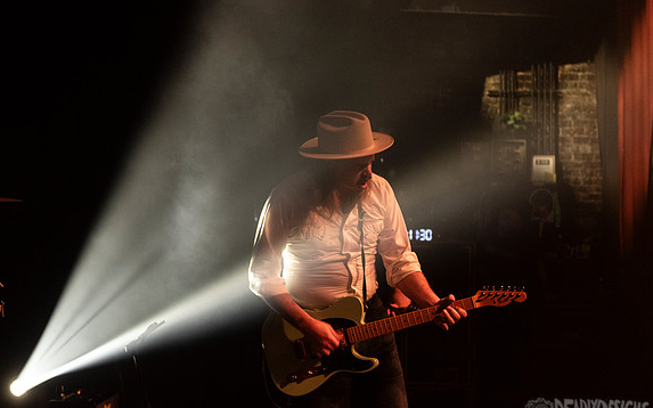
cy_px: 154
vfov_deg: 20.3
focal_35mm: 64
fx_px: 1139
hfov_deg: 31.9
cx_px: 270
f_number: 3.2
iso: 2500
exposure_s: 1/100
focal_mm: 48
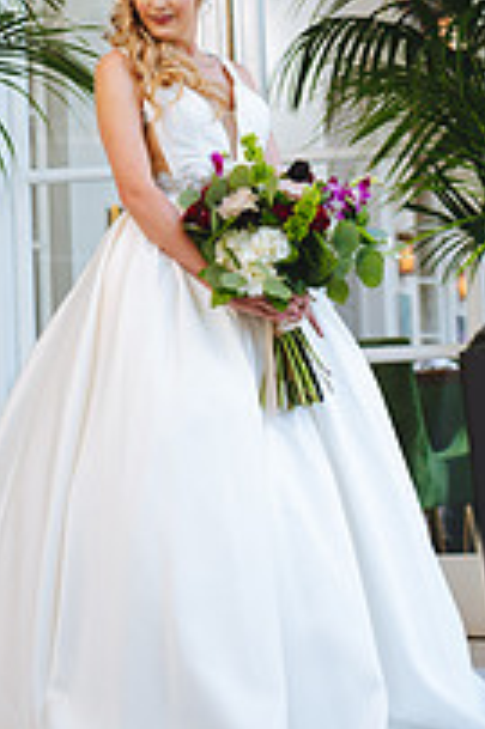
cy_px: 190
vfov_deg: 19.9
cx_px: 178
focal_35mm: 102
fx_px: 2065
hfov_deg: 13.4
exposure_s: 1/250
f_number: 2.8
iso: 320
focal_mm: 46
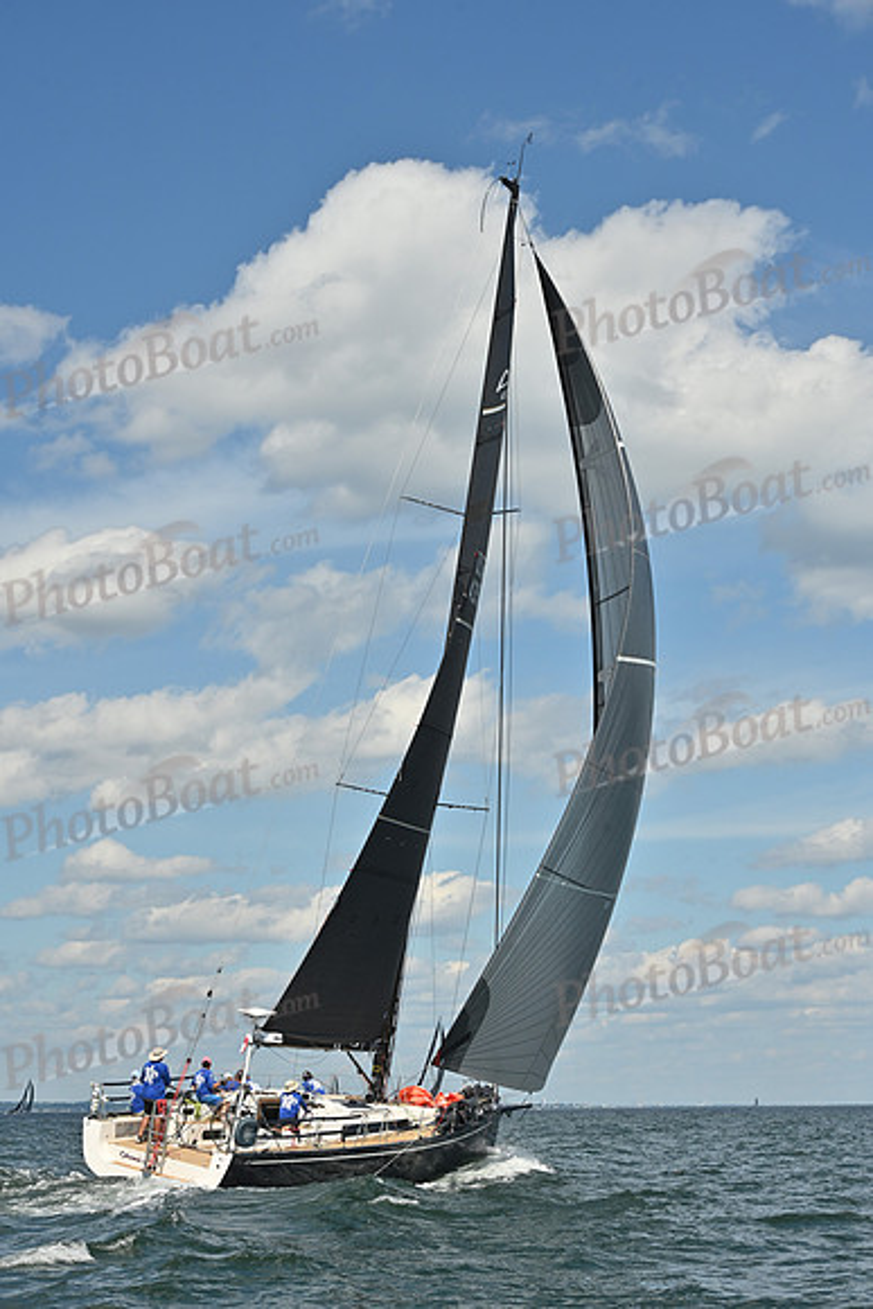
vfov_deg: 28.8
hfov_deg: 19.5
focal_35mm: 70
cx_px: 436
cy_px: 654
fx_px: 2545
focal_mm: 70
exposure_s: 1/1000
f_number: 10
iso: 250
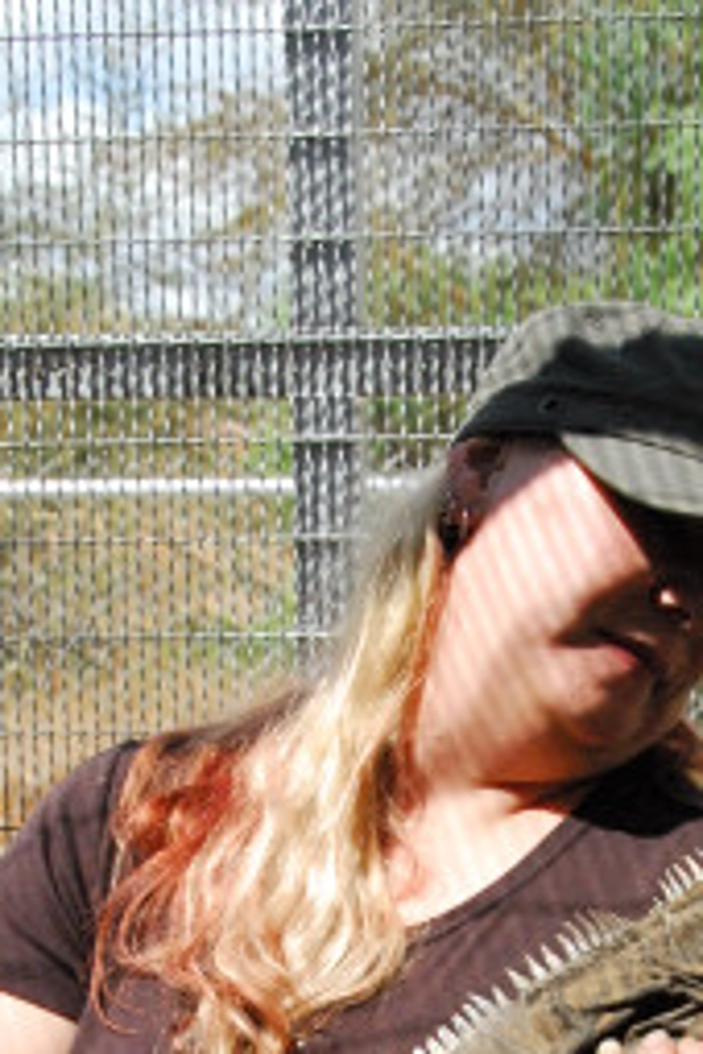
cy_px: 1083
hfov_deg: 12.1
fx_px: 3310
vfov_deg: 17.6
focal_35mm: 113
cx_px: 407
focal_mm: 32
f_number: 8
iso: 1600
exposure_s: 1/2000
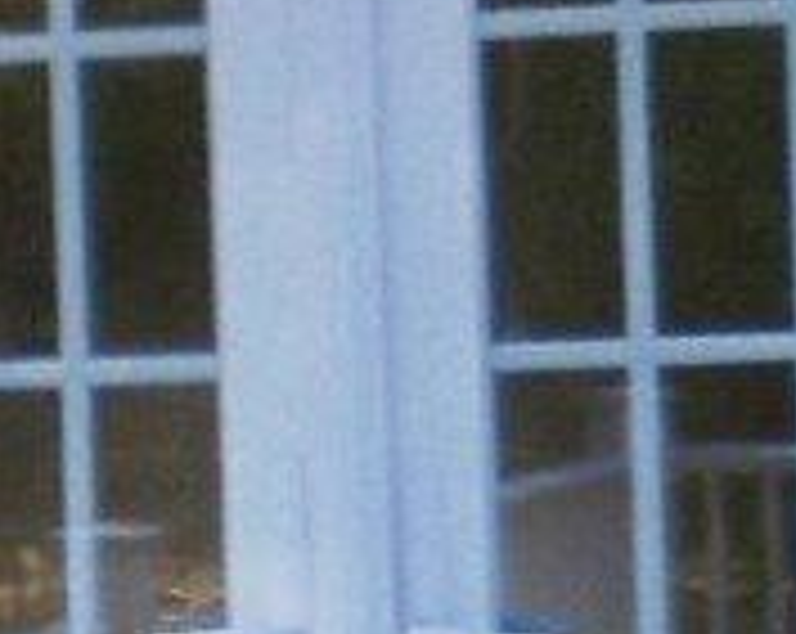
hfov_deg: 6.2
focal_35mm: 302
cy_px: 701
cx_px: -765
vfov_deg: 5.1
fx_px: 7103
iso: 100
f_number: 3.5
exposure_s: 1/100
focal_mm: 6.3
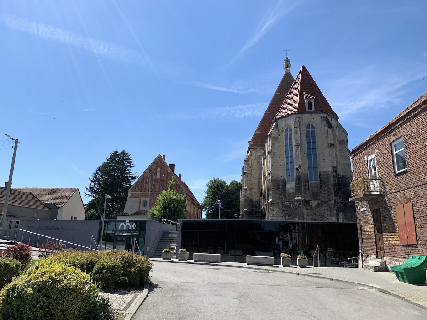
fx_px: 321
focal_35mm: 26
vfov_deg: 53.1
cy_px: 160
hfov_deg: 67.3
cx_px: 214
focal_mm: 4.25
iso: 25
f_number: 1.8
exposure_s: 1/2681
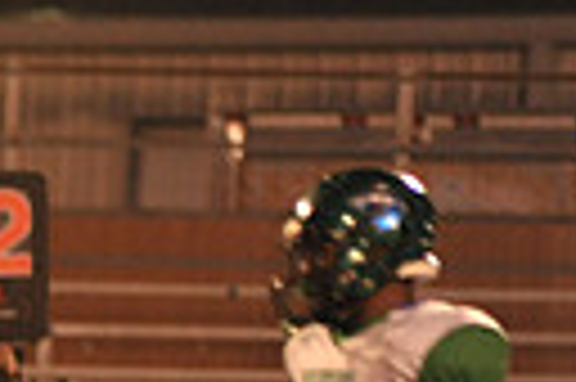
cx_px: -680
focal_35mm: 903
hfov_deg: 2.3
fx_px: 14430
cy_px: 854
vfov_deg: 1.5
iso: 2000
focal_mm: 200
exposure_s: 1/200
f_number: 2.8
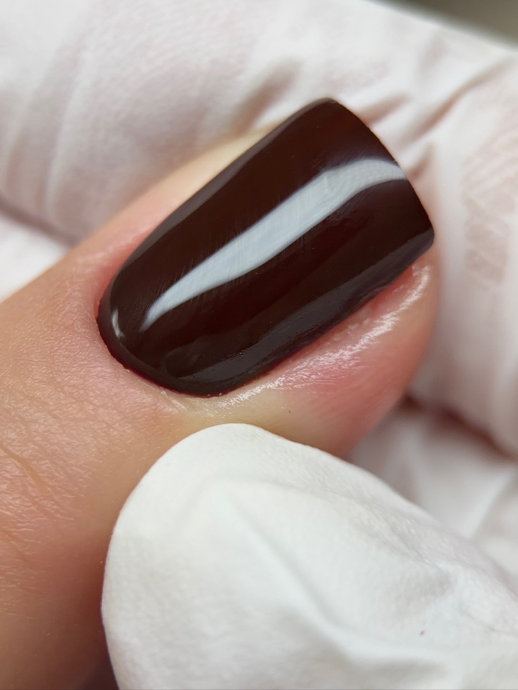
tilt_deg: -34.6
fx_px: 958
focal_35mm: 48
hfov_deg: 30.3
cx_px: 259
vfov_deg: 39.7
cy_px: 345
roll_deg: +0.5
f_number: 1.78
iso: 64
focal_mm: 6.76
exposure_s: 1/394
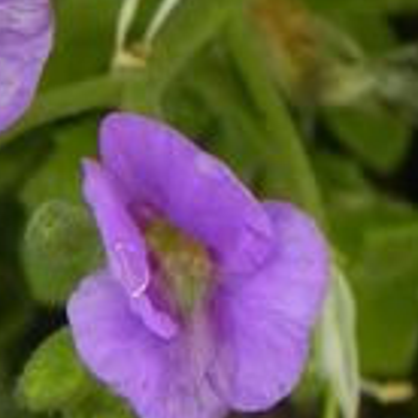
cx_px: -400
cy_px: -766
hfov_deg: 1.6
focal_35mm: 1088
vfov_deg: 1.6
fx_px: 14864
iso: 160
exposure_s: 1/125
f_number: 5
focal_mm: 37.7
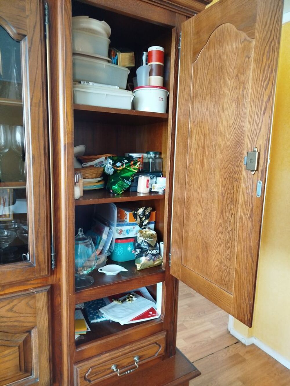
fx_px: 268
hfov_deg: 56.8
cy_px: 193
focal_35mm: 24
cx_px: 145
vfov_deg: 71.6
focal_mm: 5.31
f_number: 1.7
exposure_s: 1/33
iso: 500
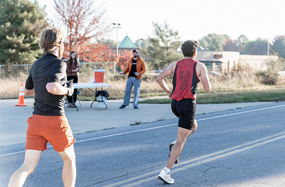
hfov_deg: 26.6
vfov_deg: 17.7
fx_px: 600
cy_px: 71
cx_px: 174
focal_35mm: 76
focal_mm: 62
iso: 160
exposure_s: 1/400
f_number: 2.8
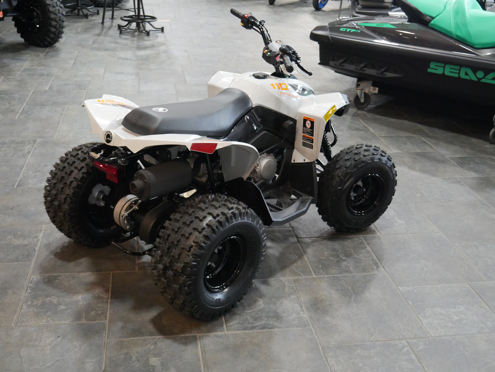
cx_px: 248
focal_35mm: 40
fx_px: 572
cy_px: 186
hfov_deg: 46.8
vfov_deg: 36.0
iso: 3200
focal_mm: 20
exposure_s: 1/60
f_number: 4.4
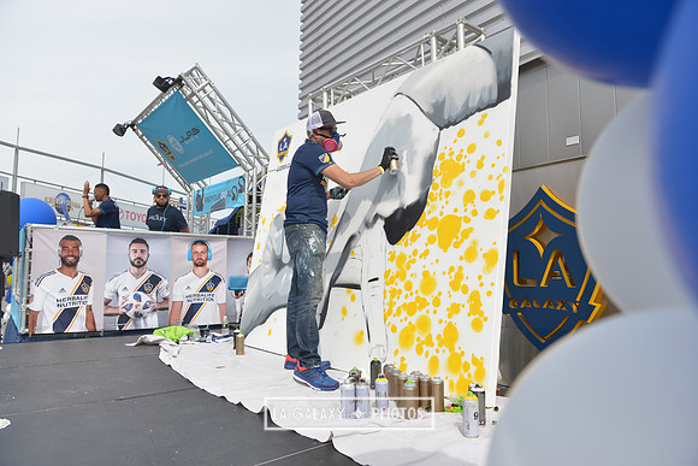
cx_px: 349
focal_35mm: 24
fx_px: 465
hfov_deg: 73.7
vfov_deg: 53.2
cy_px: 233
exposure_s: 1/1000
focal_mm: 24
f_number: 5.6
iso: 200
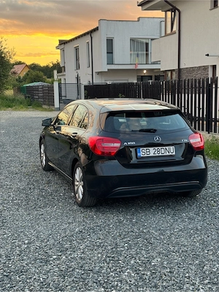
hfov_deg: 30.3
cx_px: 110
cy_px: 146
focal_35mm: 48
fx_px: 405
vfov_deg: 39.7
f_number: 1.78
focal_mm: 6.76
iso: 64
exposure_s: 1/152
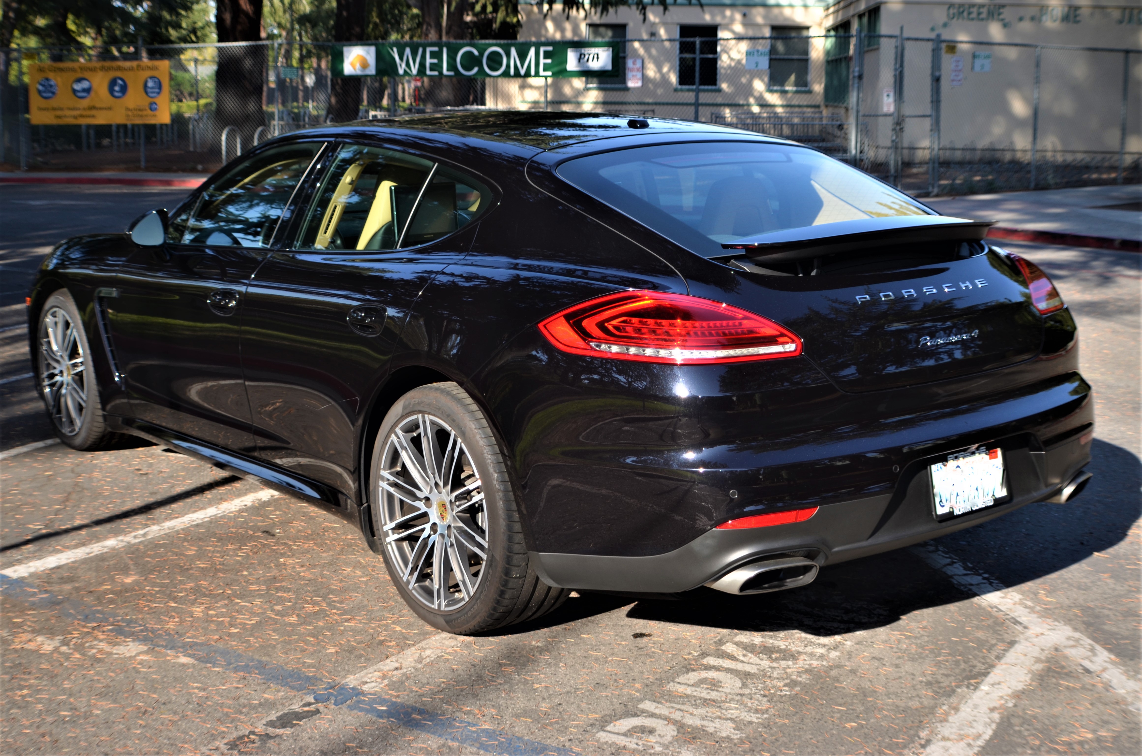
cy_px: 378
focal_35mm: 57
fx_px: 1804
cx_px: 571
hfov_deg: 35.1
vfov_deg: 23.7
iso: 110
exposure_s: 1/250
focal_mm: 38
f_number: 4.8
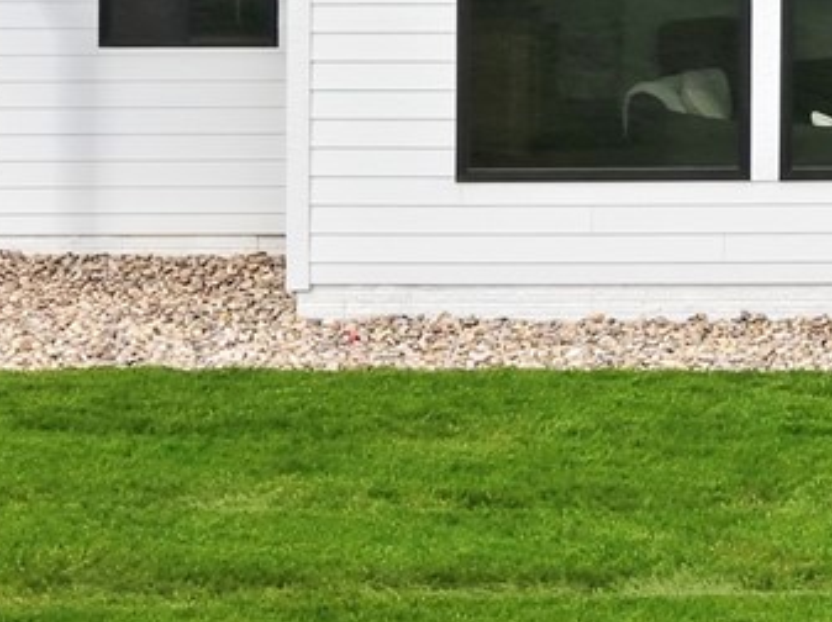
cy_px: -400
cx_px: 1504
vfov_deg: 9.7
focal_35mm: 146
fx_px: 3505
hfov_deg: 12.4
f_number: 1.8
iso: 250
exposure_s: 1/3000
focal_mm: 8.7
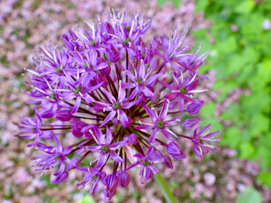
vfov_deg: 33.6
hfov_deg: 43.9
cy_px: 102
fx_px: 337
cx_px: 136
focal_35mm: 43
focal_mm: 7.7
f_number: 4.5
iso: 125
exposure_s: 1/30
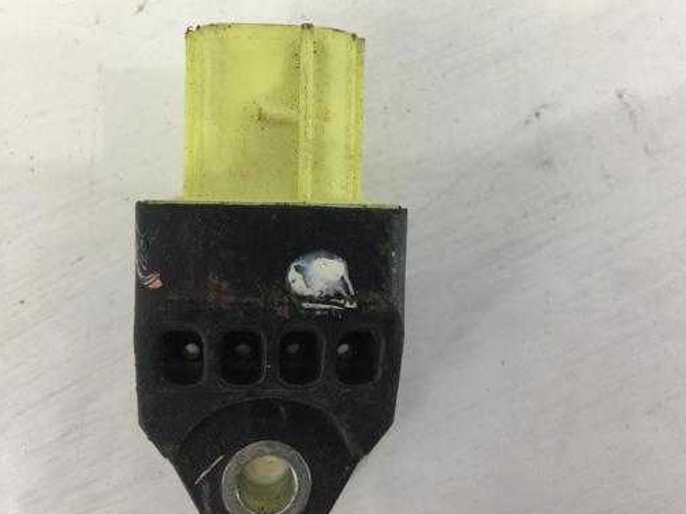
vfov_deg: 38.5
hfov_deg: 50.2
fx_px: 733
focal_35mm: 37
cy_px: 213
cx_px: 347
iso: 25
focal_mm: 4.15
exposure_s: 1/50
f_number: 2.2
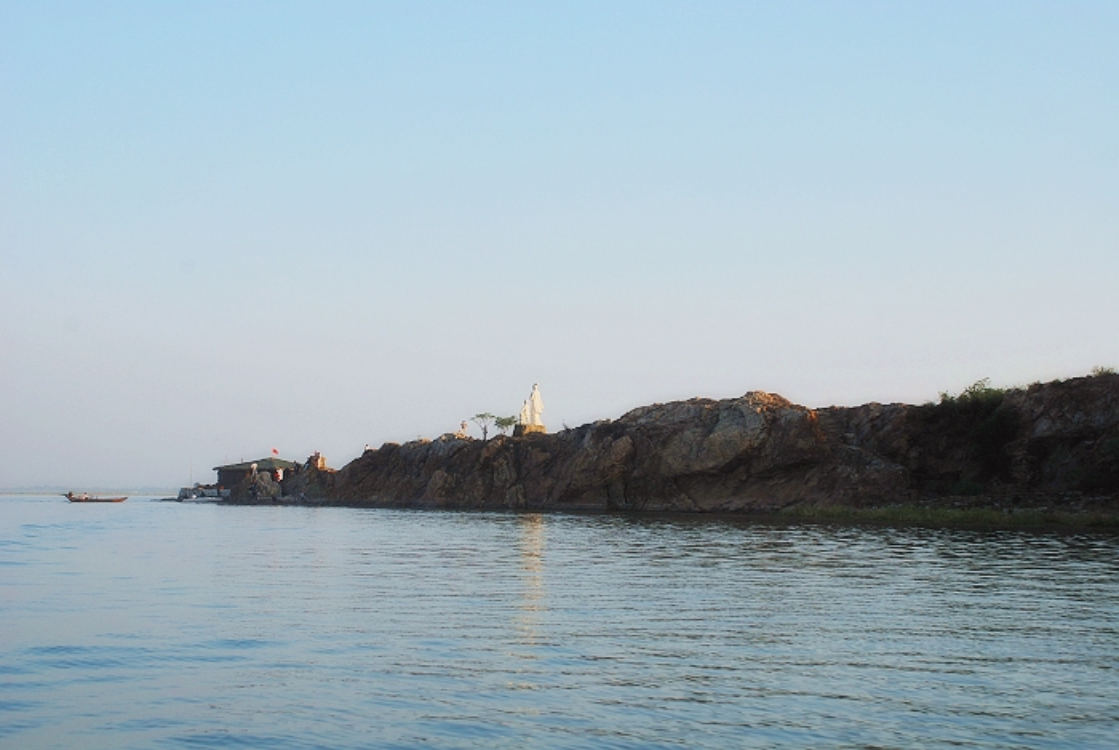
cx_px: 560
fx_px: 1868
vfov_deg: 22.7
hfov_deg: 33.4
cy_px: 375
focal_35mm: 60
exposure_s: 1/160
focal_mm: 40
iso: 100
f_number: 6.3
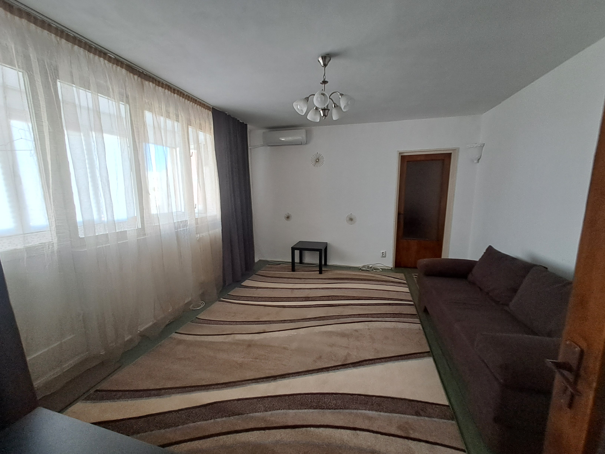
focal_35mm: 13
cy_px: 227
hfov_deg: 106.2
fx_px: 227
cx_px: 302
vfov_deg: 89.9
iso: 80
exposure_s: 1/50
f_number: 2.2
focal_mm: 1.42
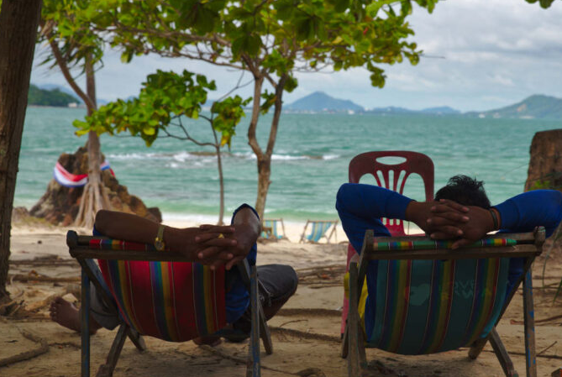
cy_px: 217
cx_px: 306
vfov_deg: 17.6
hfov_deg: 25.9
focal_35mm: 78
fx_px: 1220
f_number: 6.3
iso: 100
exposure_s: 1/125
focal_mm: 58
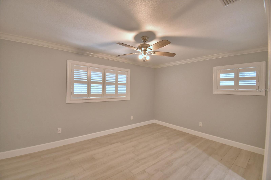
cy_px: 90
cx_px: 136
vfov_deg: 77.3
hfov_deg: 100.4
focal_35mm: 15
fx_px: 113
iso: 400
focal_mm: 10
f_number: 4.5
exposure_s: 1/40
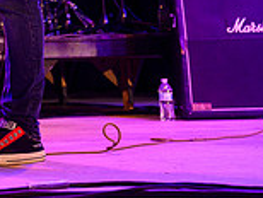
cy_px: -130
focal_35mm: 148
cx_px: -190
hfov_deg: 12.3
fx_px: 1126
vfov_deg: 9.7
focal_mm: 41
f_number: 4
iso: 2500
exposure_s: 1/125
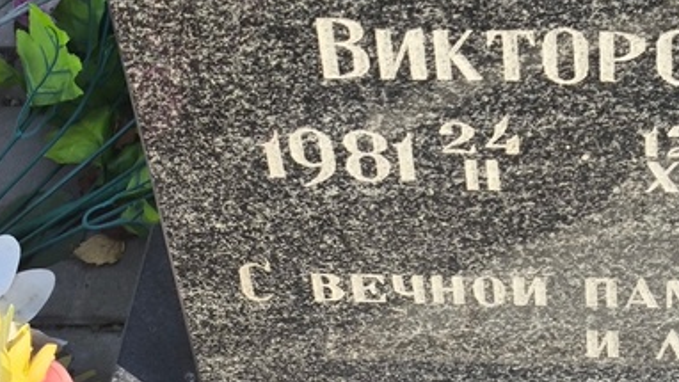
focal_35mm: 114
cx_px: 557
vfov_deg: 10.5
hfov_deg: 18.6
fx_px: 2053
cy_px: -23
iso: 50
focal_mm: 4.71
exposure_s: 1/550
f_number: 1.7
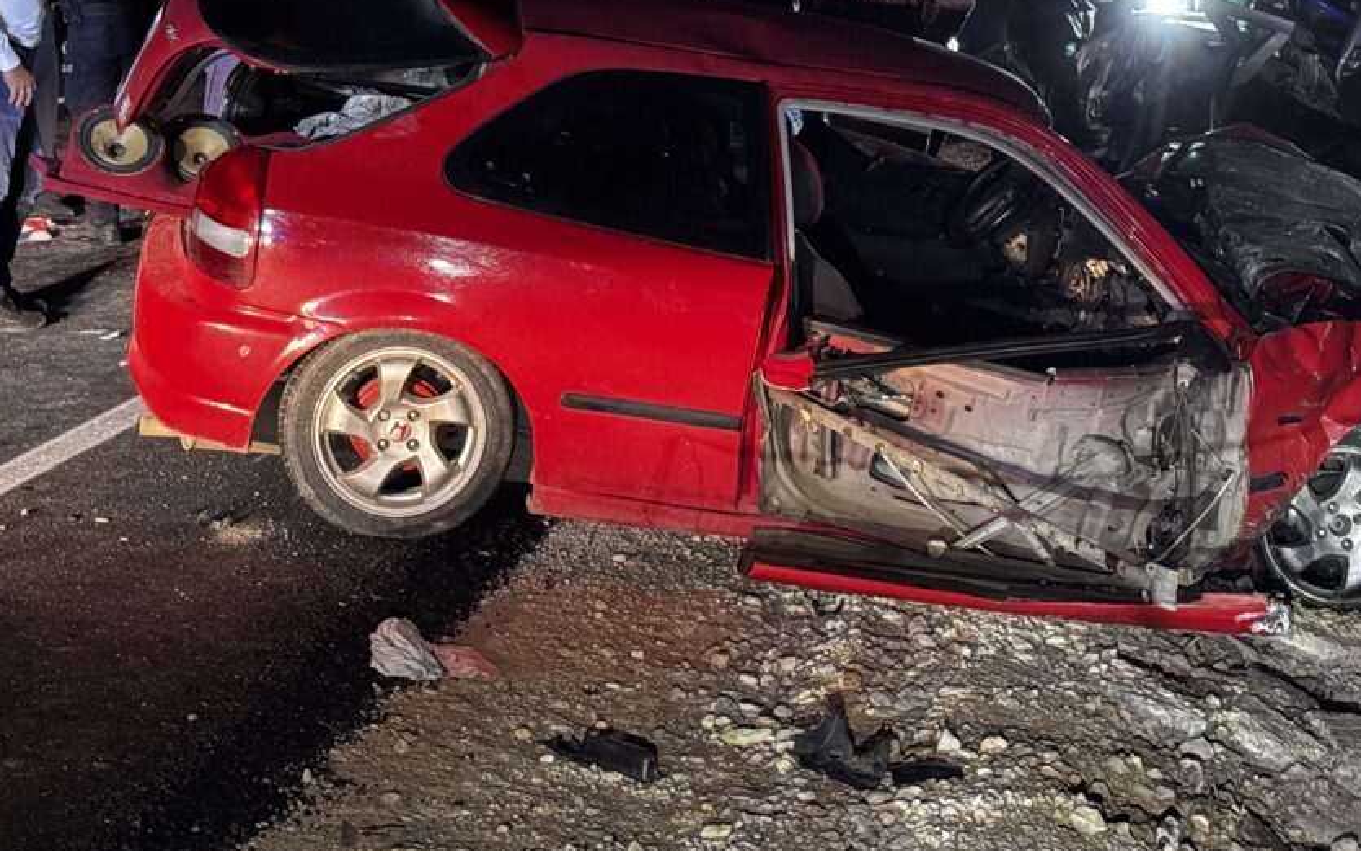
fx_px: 2893
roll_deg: +2.6
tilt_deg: -1.3
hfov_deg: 26.5
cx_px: 691
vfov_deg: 16.6
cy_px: 171
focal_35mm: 78
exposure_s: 1/29
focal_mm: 6.76
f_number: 1.78
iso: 800
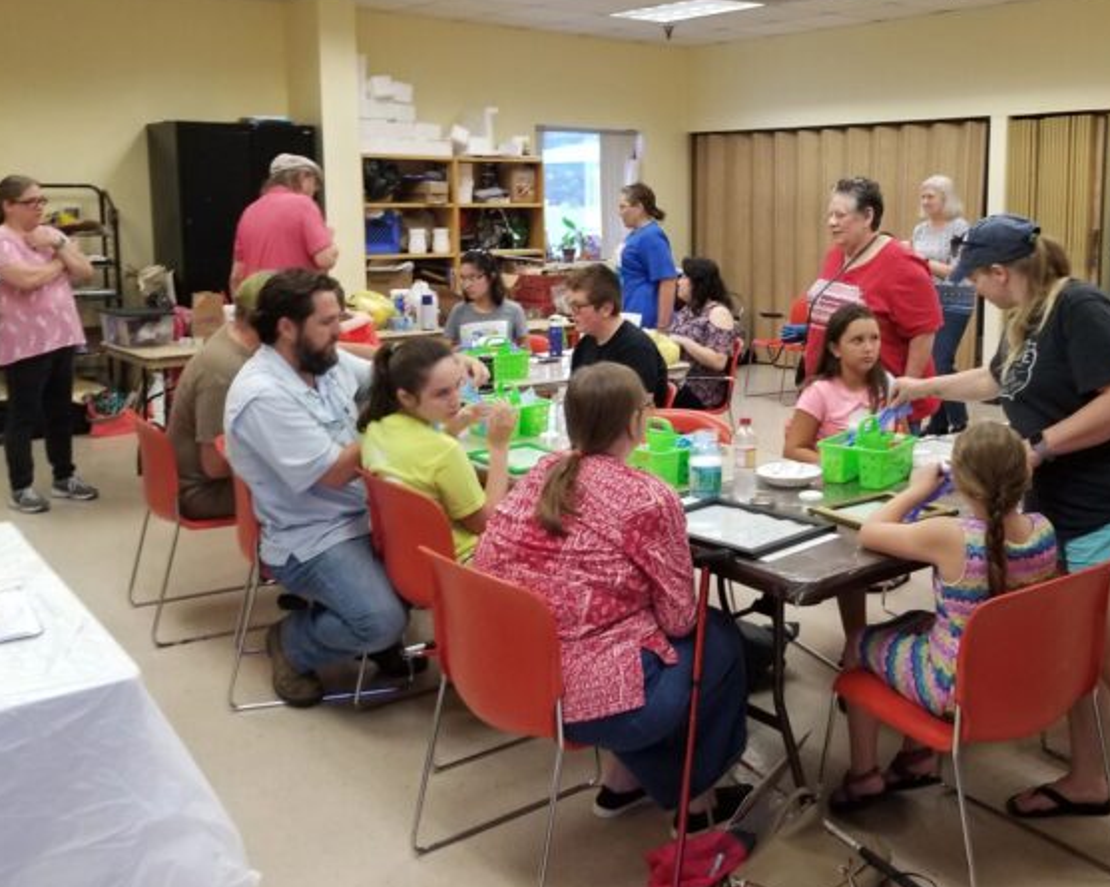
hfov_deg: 50.5
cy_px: 323
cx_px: 753
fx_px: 1149
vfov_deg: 41.8
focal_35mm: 35
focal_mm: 4.25
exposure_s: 1/40
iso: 160
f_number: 1.7
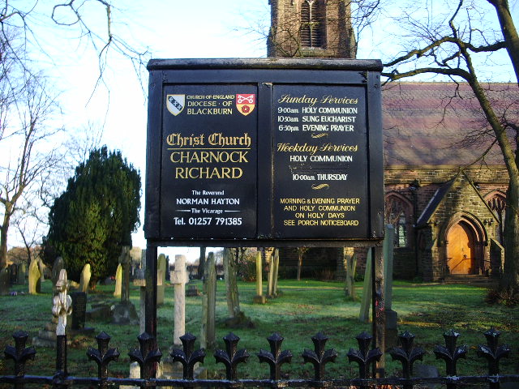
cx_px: 260
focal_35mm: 35
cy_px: 194
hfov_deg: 52.6
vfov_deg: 40.7
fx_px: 525
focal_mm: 5.8
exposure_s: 1/100
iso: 100
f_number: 2.6
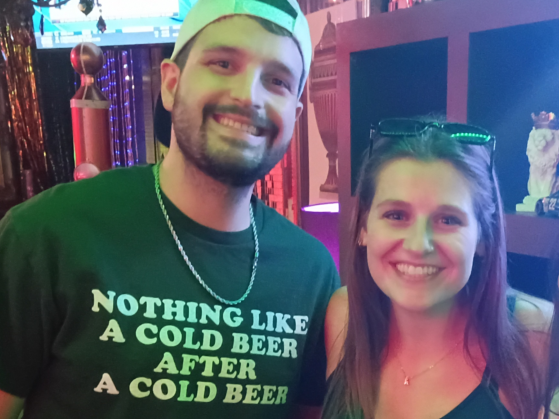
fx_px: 856
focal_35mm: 53
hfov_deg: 35.4
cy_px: 388
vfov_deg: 26.5
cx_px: 418
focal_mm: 3.42
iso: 6734
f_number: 2.2
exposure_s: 1/20
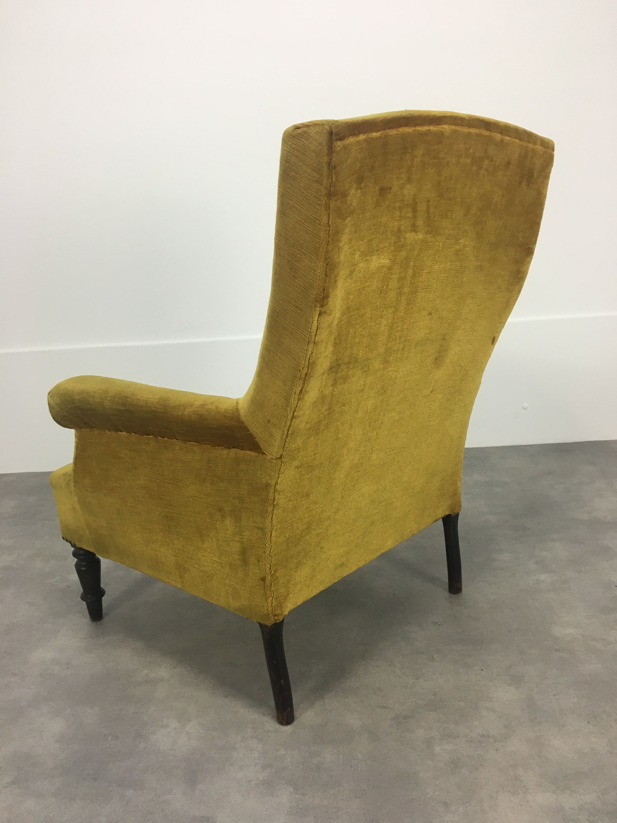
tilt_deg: -15.9
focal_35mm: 29
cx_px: 308
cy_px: 412
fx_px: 689
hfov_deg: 48.2
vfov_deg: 61.7
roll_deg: +3.3
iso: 50
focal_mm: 4.15
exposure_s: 1/33
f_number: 2.2
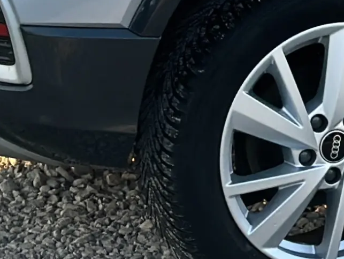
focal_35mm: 282
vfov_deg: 5.2
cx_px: 613
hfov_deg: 6.9
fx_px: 2804
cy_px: -161
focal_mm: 6.86
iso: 80
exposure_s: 1/527
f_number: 1.78
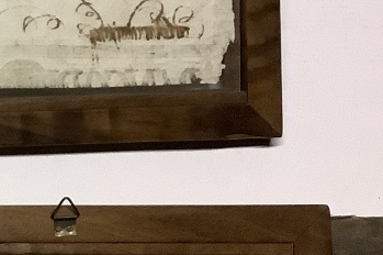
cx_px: -270
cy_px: 149
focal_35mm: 111
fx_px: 1180
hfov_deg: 16.1
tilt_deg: -79.0
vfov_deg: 12.3
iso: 200
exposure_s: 1/50
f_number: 2.4
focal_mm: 3.3
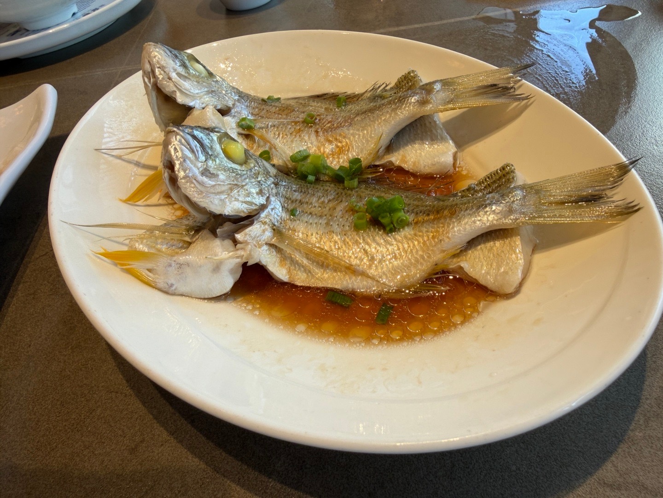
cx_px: 332
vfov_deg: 56.8
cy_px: 249
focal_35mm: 24
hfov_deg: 71.6
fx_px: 460
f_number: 2.2
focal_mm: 2.22
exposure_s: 1/121
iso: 40
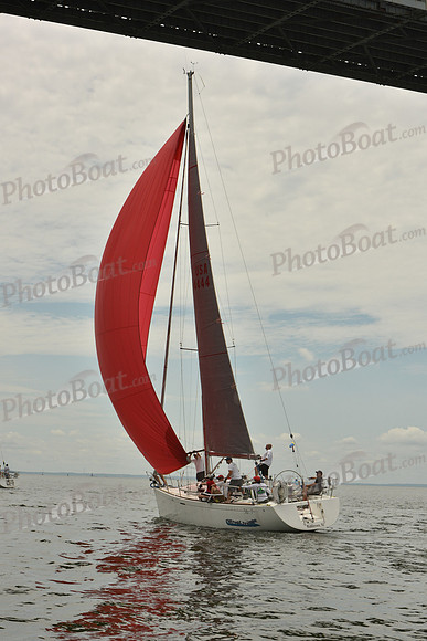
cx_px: 214
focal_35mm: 70
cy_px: 320
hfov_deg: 19.5
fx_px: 1245
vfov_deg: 28.8
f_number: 13
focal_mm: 70
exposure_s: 1/1000
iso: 320
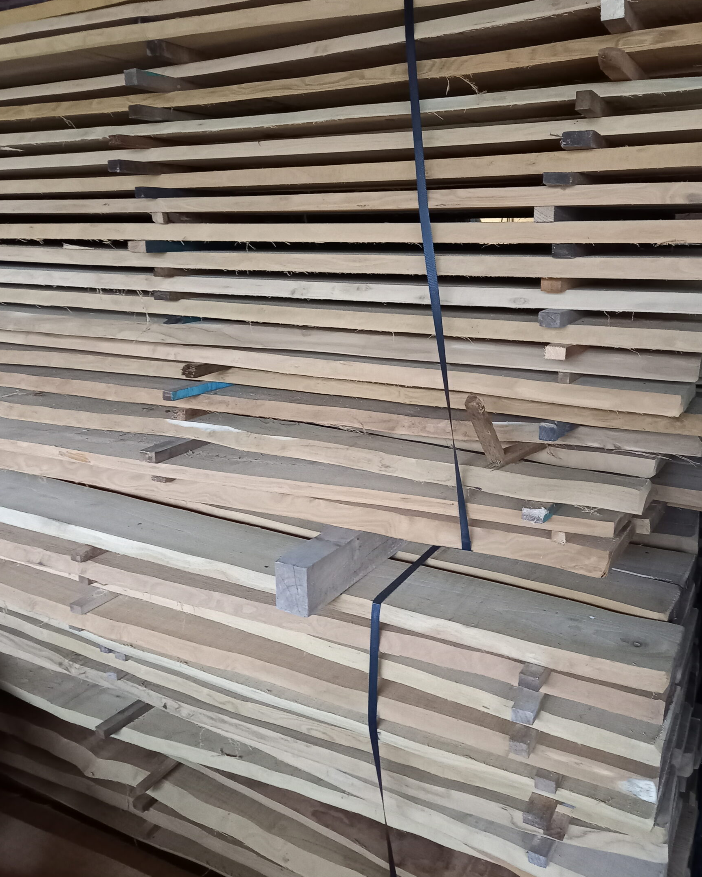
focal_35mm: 29
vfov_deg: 60.3
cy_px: 389
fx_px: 753
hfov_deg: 49.9
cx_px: 375
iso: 800
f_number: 2
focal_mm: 4.6
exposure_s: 1/25
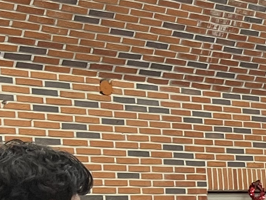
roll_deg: +3.6
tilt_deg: +0.2
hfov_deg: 11.0
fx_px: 1161
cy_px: 226
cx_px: 635
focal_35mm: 151
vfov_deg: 9.7
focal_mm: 5.1
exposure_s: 1/60
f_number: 1.6
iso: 100
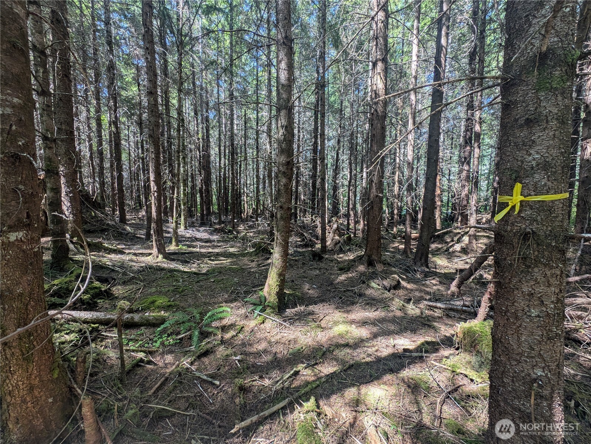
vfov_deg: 94.6
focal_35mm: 12
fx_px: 205
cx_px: 296
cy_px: 222
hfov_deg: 110.5
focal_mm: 2.23
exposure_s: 1/104
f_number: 1.95
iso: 73
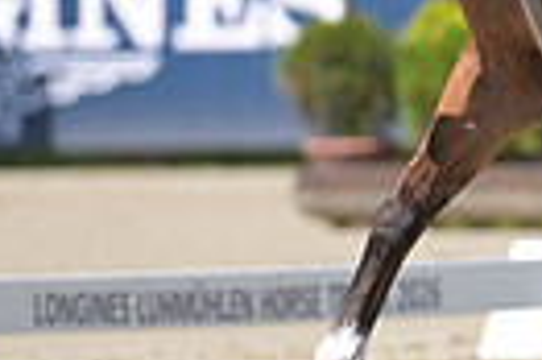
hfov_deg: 1.3
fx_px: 23969
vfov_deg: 0.9
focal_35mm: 1594
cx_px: 881
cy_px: -197
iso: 280
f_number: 5
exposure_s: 1/1250
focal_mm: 360
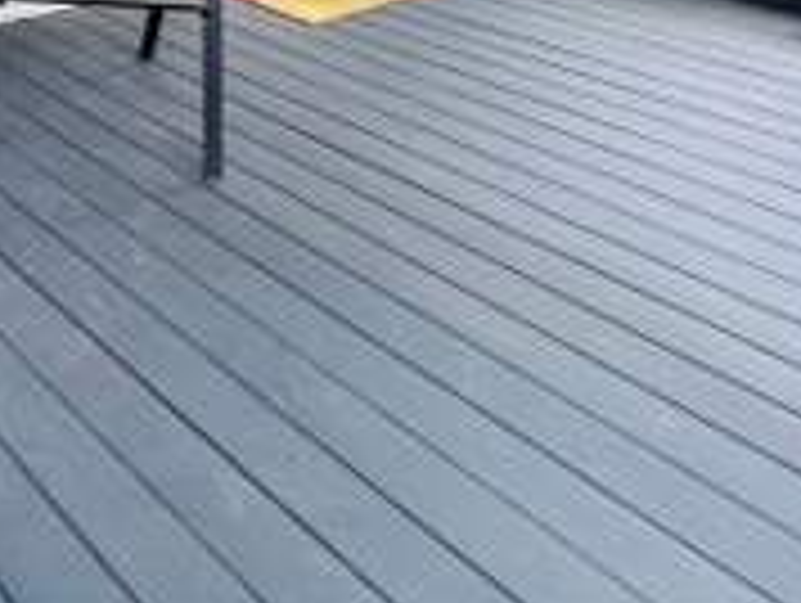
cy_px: -198
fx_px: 811
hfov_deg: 36.2
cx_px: -225
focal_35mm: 35
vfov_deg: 30.9
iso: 64
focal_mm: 1.57
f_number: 1.8
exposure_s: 1/120
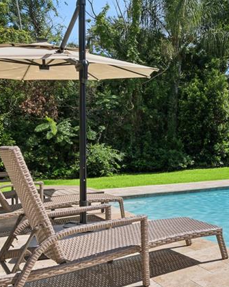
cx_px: 266
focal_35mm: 39
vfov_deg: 46.9
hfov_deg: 32.4
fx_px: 331
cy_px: 146
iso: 100
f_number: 18
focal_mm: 17
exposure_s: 1/80
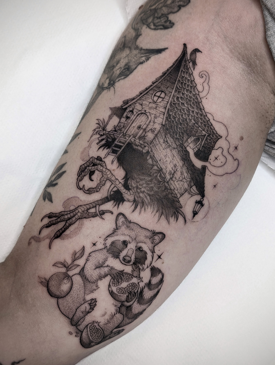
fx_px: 518
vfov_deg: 38.9
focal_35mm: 49
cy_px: 182
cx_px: 138
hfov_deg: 29.7
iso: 54
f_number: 1.68
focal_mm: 6.9
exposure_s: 1/90
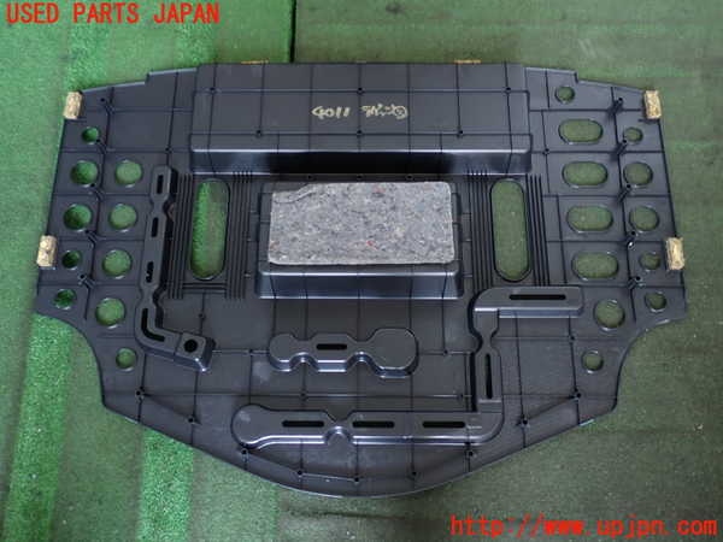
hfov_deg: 51.4
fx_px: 752
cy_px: 271
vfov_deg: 39.7
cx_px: 362
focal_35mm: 36
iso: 200
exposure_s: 1/50
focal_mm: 6.37
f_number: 2.5
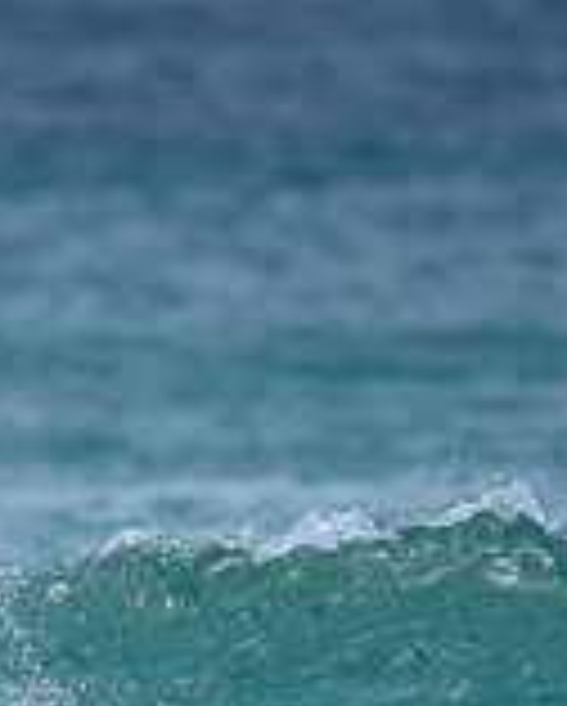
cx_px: -295
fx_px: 44488
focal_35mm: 2125
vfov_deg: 0.9
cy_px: 855
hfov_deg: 0.7
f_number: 5.6
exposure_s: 1/2000
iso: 320
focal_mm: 500
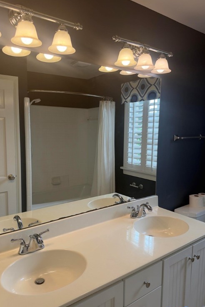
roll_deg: -0.4
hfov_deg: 49.5
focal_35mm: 26
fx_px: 222
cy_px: 158
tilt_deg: -7.9
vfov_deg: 69.4
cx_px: 90
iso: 80
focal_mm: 6.76
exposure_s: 1/173
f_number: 1.78
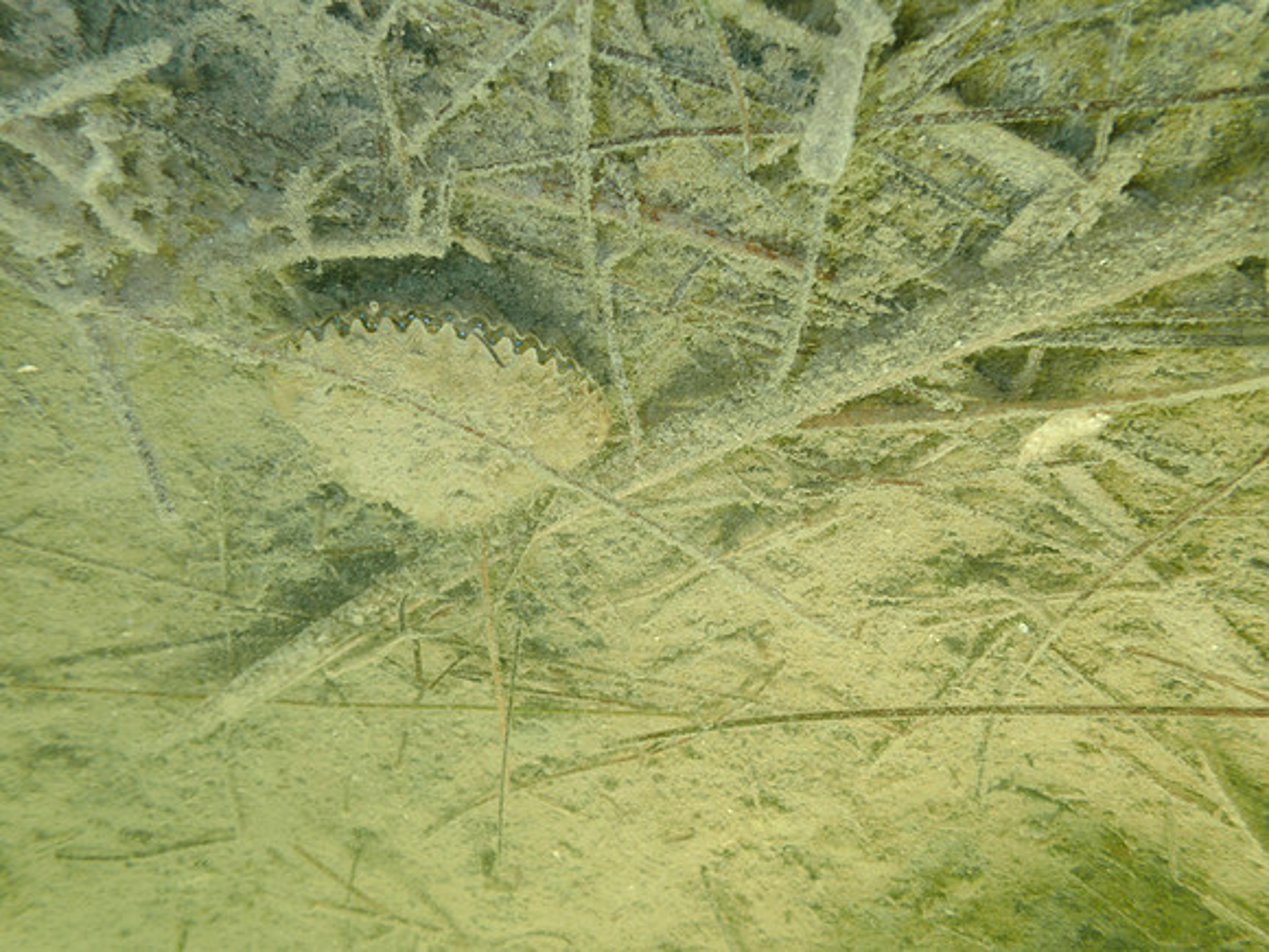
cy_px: 476
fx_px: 916
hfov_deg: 69.4
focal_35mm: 25
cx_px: 634
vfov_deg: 54.9
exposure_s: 1/200
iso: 100
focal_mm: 4.5
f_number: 2.8
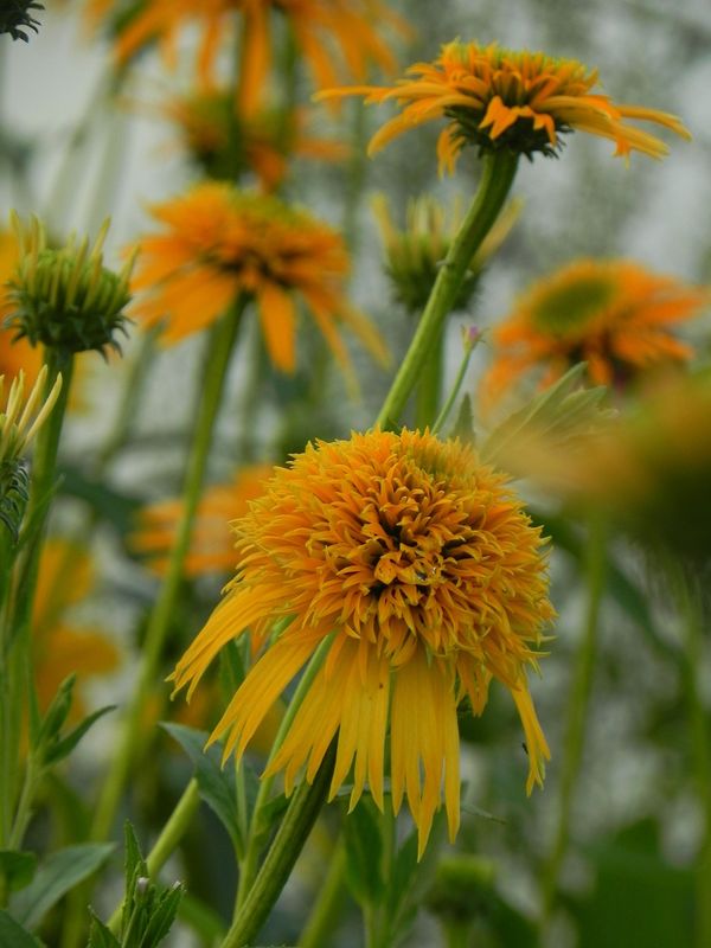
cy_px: 474
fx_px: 7969
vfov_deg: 6.8
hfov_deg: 5.1
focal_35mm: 291
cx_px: 356
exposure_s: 1/60
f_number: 5
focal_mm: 51.8
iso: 160
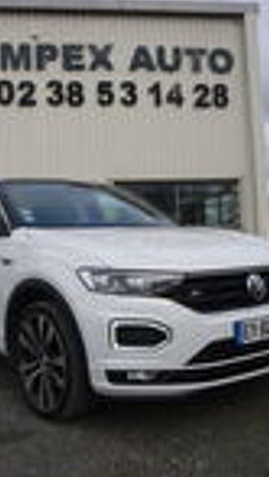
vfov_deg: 54.0
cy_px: 236
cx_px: 101
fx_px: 468
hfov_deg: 31.9
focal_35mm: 37
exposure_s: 1/400
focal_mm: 4.5
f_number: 3.1
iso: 100
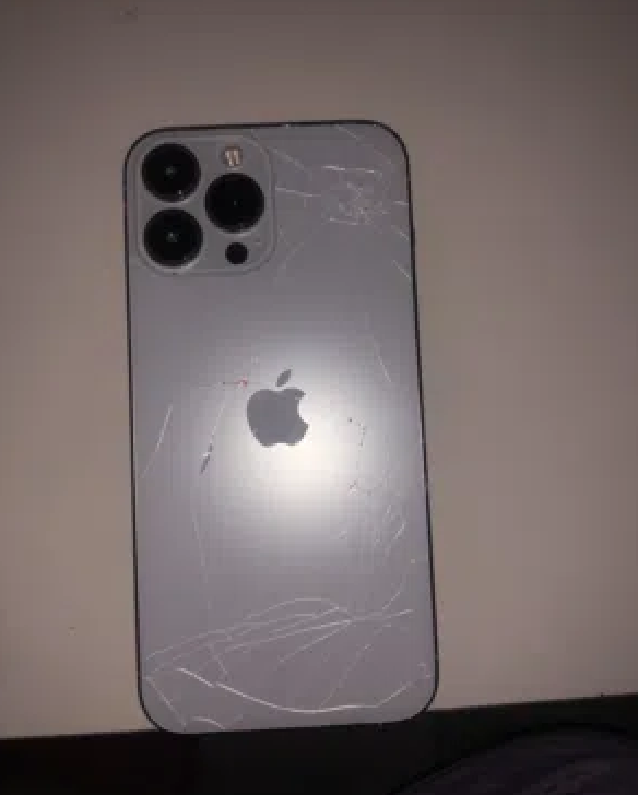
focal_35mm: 30
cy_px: 373
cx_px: 317
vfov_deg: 58.7
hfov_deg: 48.6
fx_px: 707
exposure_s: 1/44
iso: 20
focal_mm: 4
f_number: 1.8
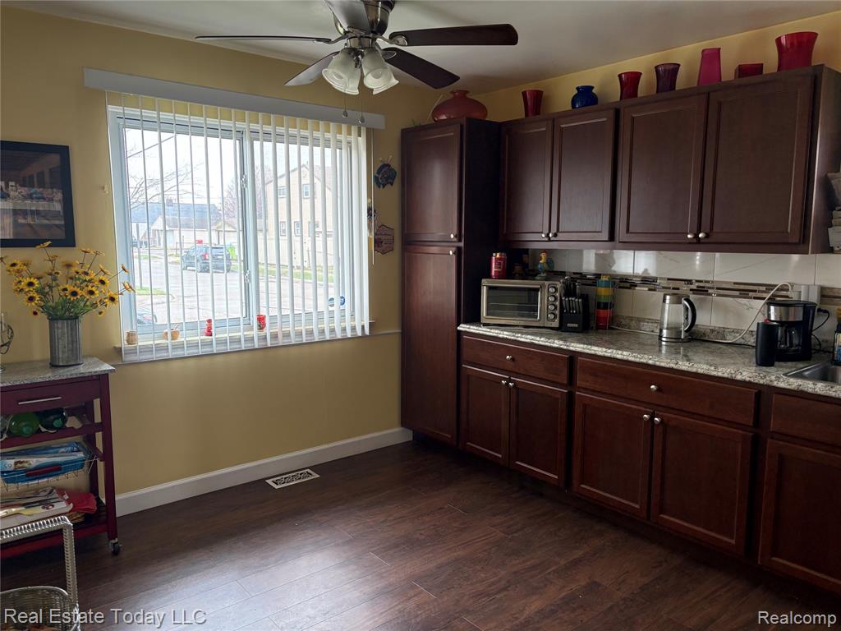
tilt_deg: -7.7
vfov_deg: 53.1
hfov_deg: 67.3
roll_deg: -0.4
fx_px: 632
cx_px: 420
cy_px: 316
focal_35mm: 26
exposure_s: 1/86
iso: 125
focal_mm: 5.96
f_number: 1.6
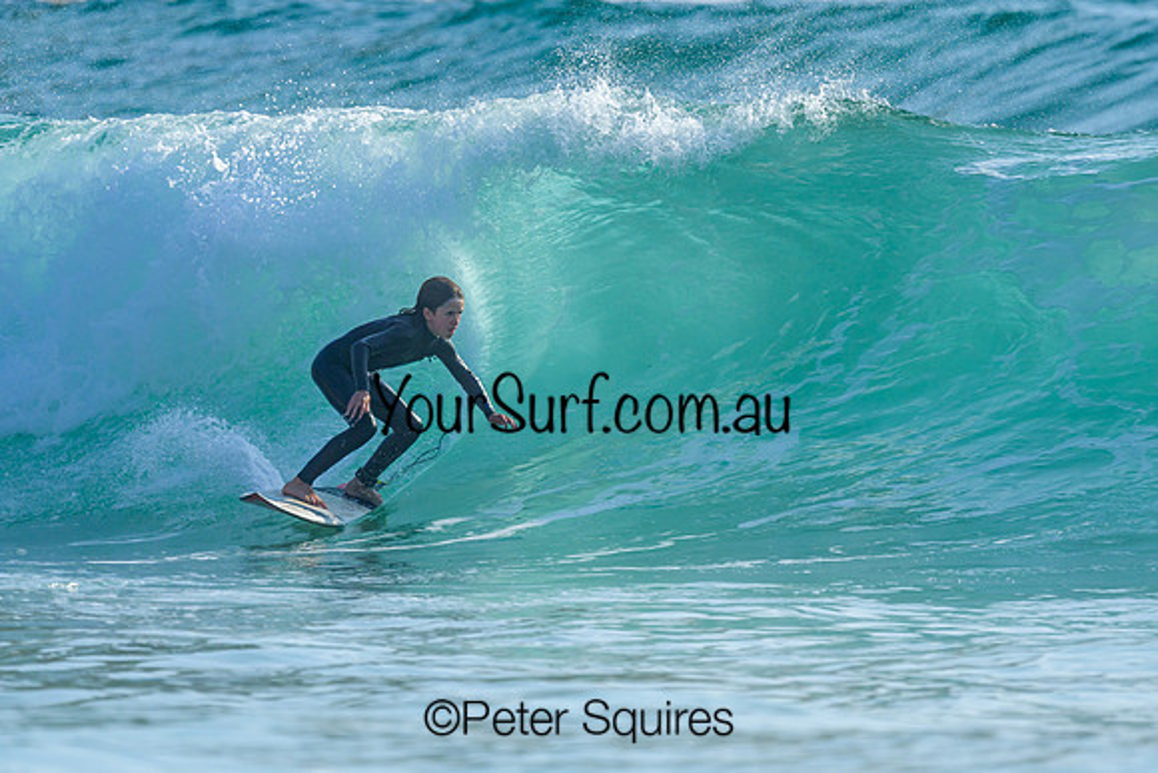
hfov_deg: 1.9
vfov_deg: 1.3
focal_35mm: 1094
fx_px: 35212
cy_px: 339
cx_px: 578
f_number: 6.3
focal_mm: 800
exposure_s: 1/2000
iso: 280
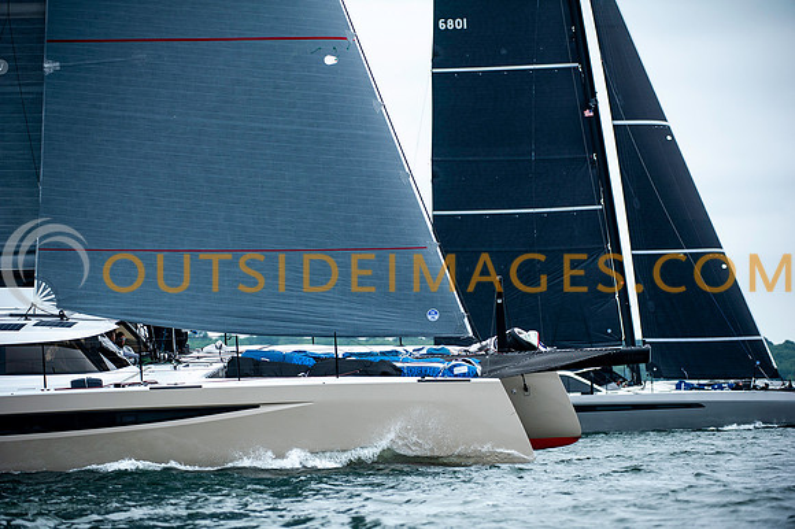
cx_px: 398
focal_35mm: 220
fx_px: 4855
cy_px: 264
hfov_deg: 9.4
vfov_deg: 6.2
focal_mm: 220
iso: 500
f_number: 5
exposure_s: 1/800
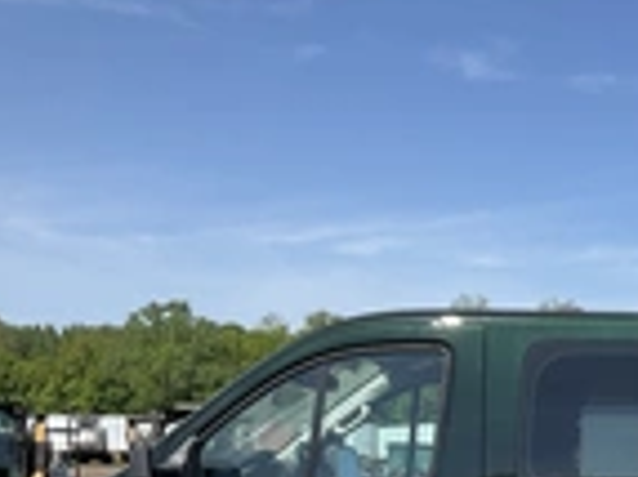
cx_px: 705
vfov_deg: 17.2
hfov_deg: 22.7
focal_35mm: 81
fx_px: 1492
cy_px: 602
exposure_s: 1/1490
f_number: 1.8
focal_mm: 3
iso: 25
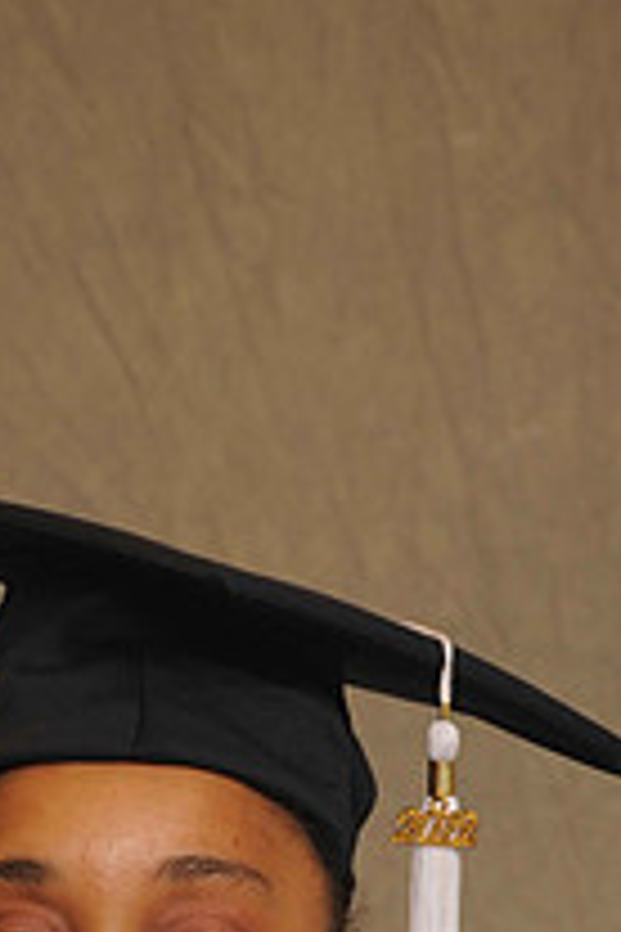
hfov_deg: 5.6
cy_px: 1009
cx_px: 142
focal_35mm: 244
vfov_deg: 8.4
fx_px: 6315
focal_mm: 75
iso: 200
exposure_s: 1/60
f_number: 6.3
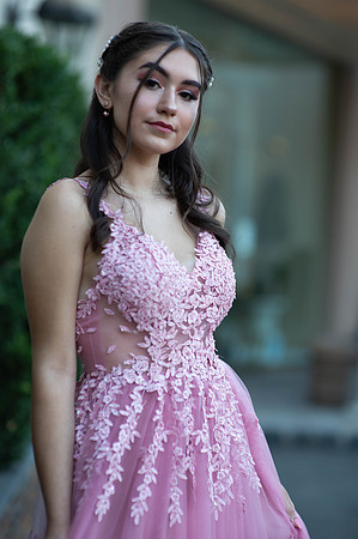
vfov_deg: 23.9
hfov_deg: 16.0
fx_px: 1271
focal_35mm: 85
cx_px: 179
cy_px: 270
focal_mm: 85
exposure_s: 1/640
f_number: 2
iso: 250
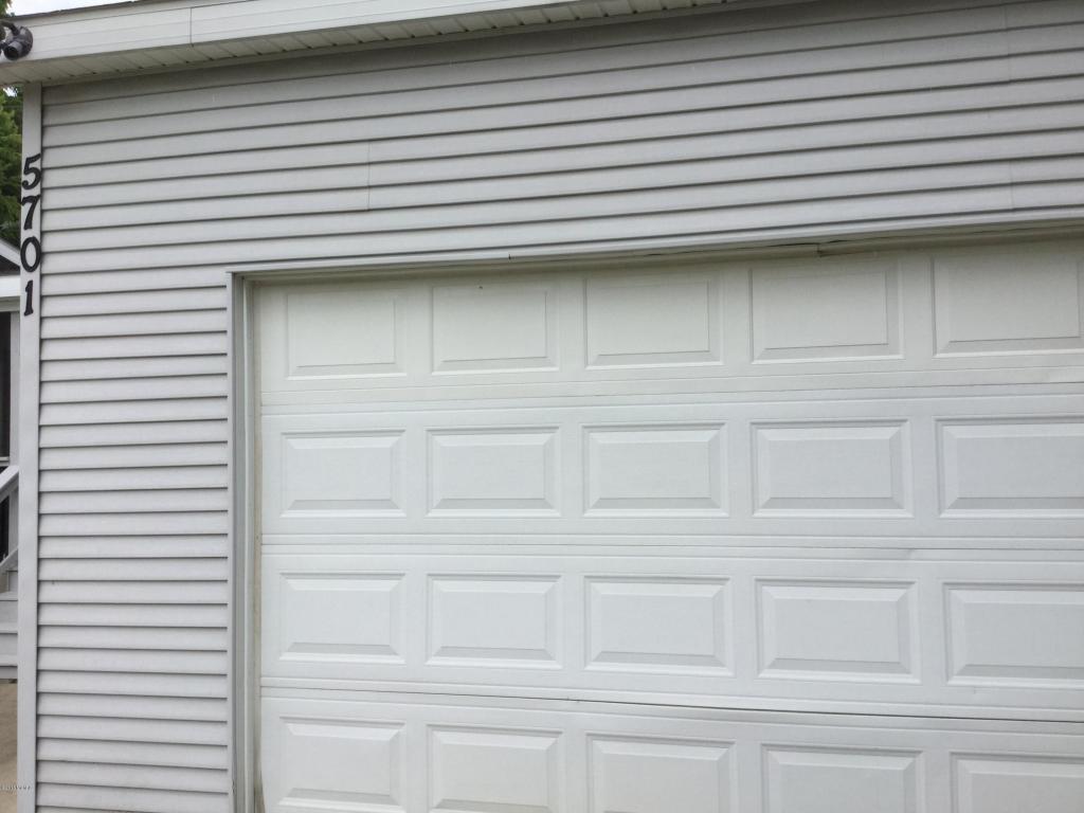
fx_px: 971
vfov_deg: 45.4
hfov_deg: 58.4
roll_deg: +0.1
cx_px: 542
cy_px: 406
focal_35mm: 31
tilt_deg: +2.3
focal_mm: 3.3
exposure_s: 1/741
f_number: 2.4
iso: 25
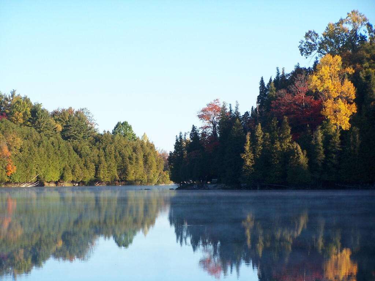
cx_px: 188
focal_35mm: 169
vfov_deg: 8.8
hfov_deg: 11.7
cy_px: 140
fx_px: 1831
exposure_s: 1/500
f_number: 3.2
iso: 100
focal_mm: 28
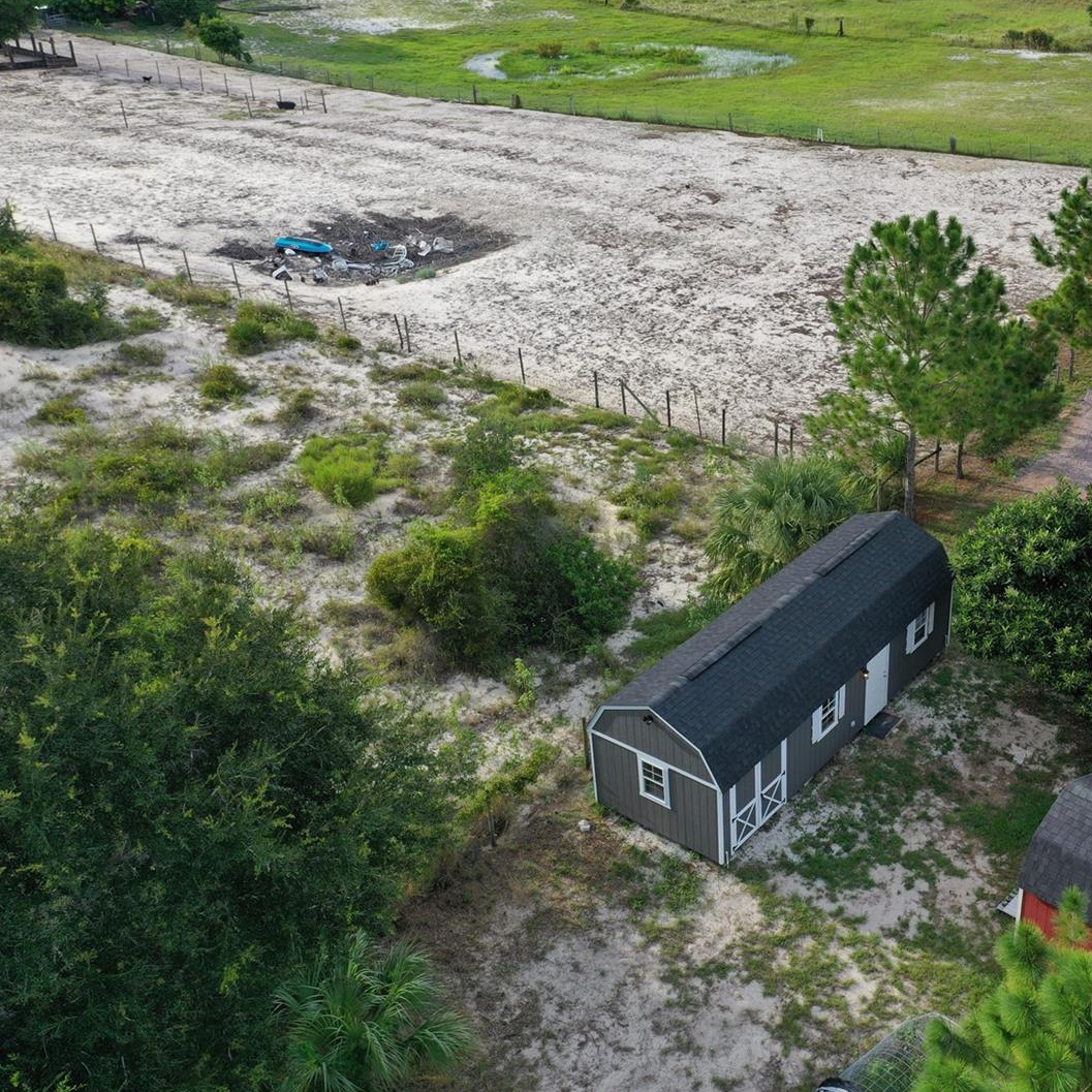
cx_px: 810
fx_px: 1285
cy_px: 547
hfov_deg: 44.6
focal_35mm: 36
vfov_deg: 46.0
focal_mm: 10.26
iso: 100
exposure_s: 1/40
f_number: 4
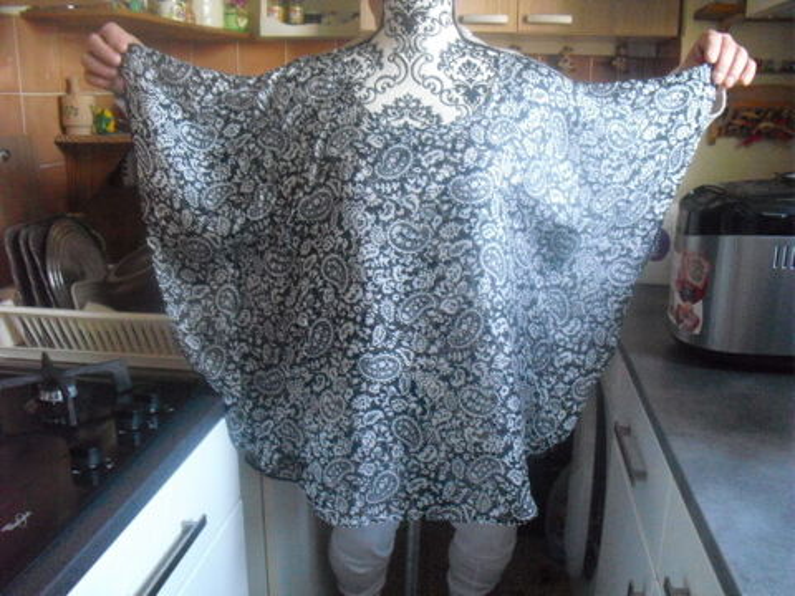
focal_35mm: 36
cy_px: 298
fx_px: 827
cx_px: 398
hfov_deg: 51.4
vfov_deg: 39.7
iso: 800
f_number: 3.1
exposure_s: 1/20
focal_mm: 6.3
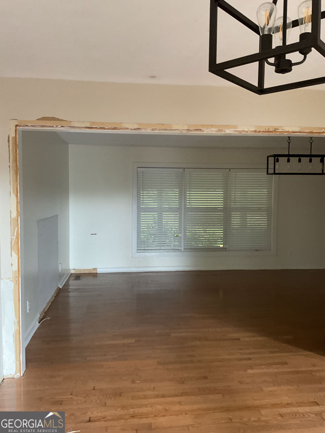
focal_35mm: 29
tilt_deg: -3.8
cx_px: 162
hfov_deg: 48.2
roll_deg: -1.3
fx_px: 363
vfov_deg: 61.7
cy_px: 216
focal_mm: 3
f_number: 1.8
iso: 160
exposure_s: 1/60
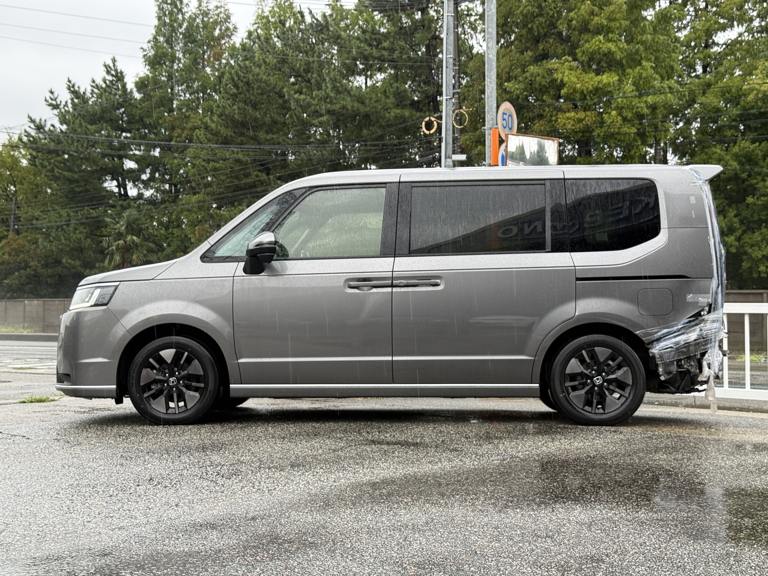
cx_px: 384
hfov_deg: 39.7
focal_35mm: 48
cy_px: 288
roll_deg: +0.1
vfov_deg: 30.3
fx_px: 1065
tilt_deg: +1.4
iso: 50
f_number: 1.78
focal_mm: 6.76
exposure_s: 1/121
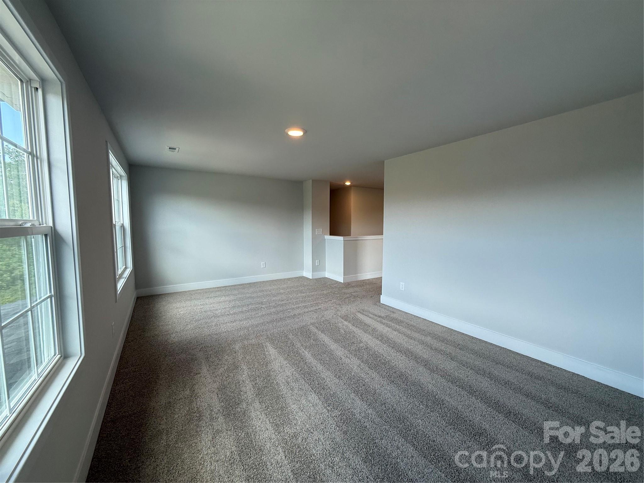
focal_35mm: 14
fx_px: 260
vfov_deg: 85.7
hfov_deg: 102.1
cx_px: 322
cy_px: 242
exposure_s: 1/99
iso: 80
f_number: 2.2
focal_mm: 2.22
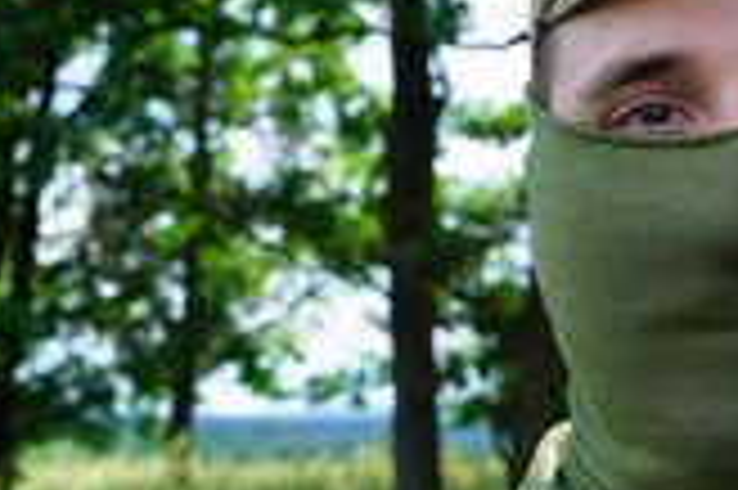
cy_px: 249
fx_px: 2253
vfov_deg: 12.4
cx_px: 612
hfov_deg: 18.4
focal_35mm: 110
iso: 100
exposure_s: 1/80
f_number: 9
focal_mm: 45
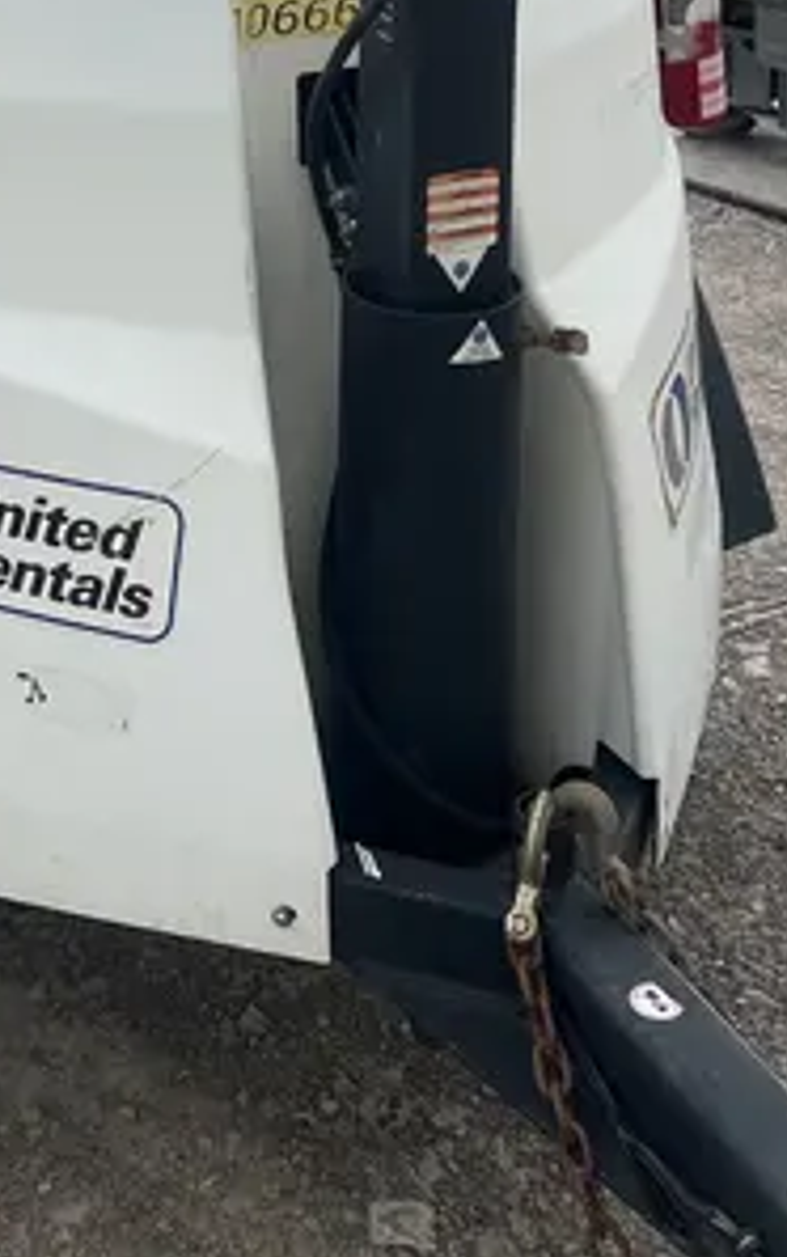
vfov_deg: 27.0
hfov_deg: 19.1
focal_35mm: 68
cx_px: 292
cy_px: -222
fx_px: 2330
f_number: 1.6
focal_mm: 5.1
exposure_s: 1/1517
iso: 50
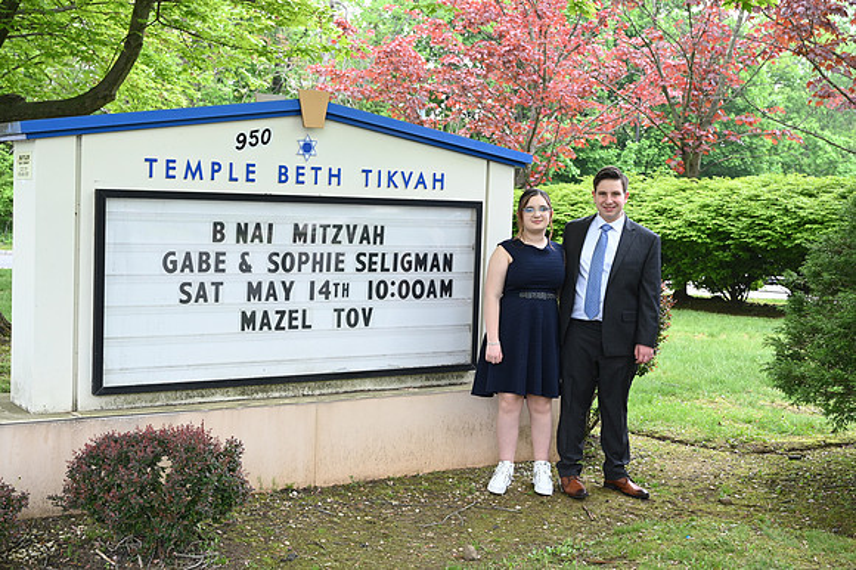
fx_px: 1141
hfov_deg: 41.1
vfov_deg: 28.0
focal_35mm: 48
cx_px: 428
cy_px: 285
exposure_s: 1/100
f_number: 6.3
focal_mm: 48
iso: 640
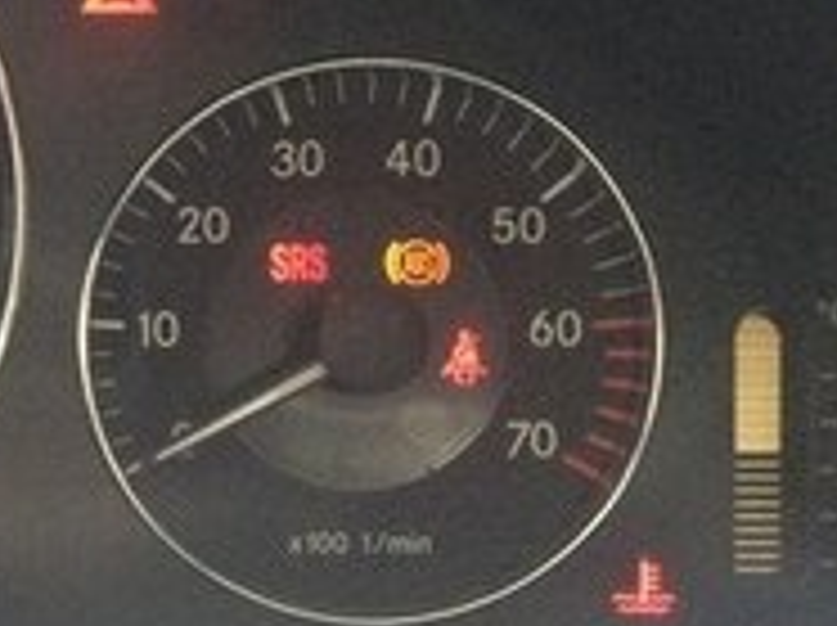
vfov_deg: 14.3
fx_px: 2487
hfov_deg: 16.5
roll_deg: +0.0
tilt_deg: -14.7
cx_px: -590
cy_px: 318
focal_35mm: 103
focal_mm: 4.15
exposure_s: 1/33
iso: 250
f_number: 2.2
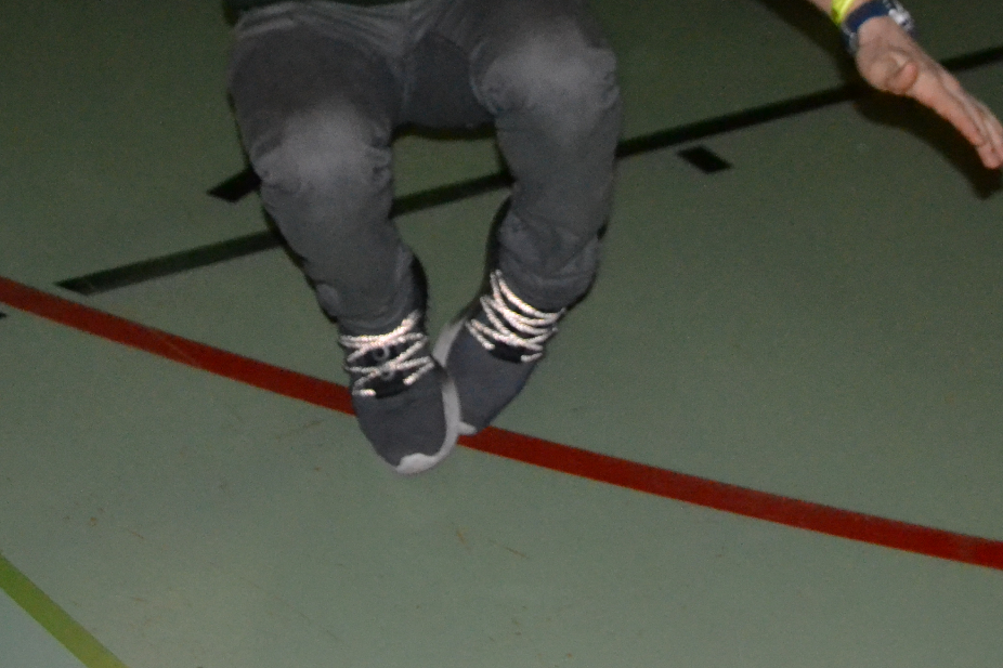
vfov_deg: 18.1
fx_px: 2033
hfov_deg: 27.7
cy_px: -36
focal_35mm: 73
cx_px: 485
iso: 3200
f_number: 4
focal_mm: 22
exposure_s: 1/60
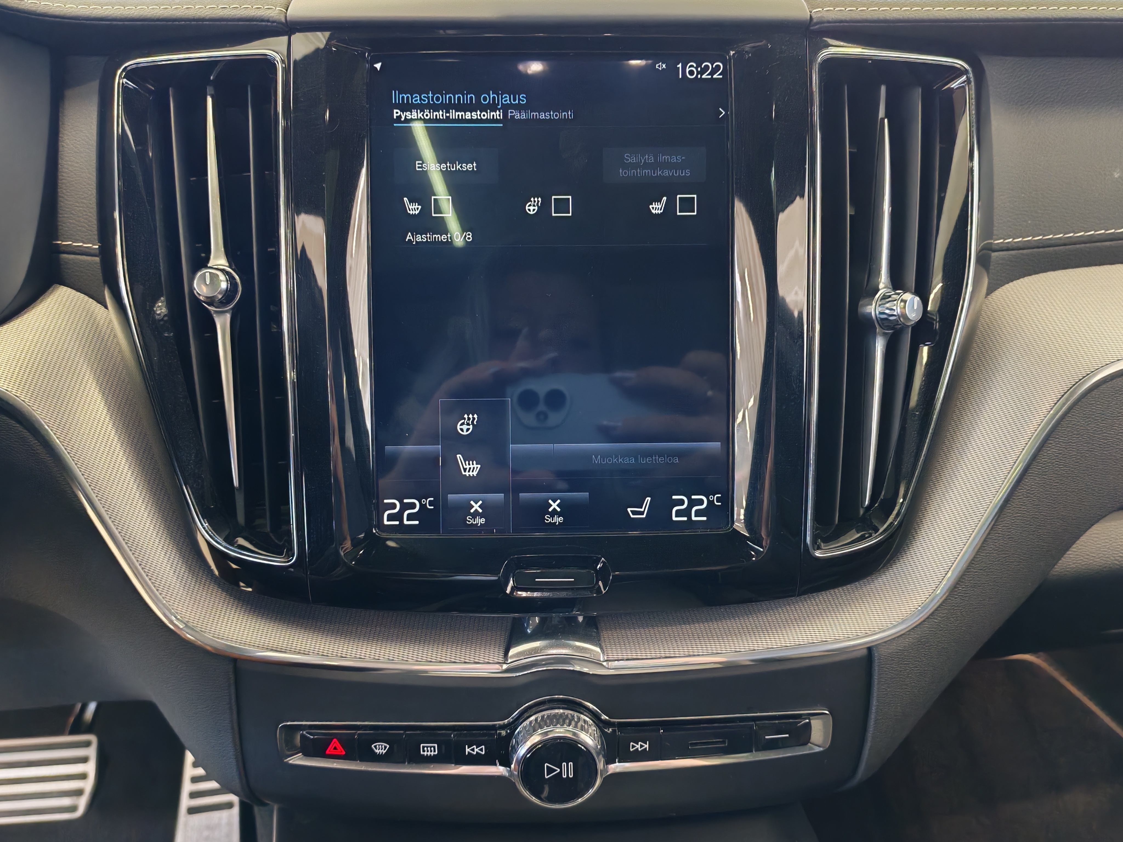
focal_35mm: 33
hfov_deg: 55.4
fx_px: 1071
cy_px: 421
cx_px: 562
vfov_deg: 42.9
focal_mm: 6.12
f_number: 1.9
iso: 1881
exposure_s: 1/50
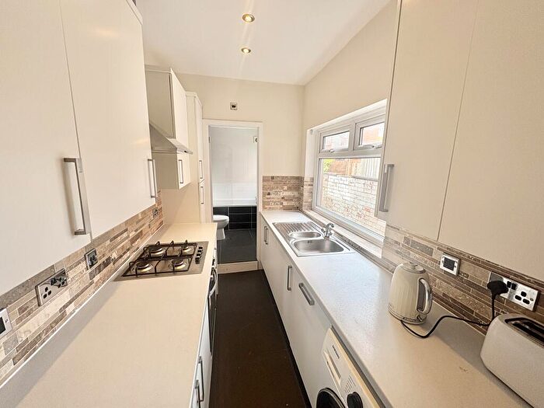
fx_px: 220
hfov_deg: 102.1
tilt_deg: -10.7
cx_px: 272
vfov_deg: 85.7
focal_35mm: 14
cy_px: 204
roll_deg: -0.1
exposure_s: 1/99
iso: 50
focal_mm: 2.22
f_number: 2.2
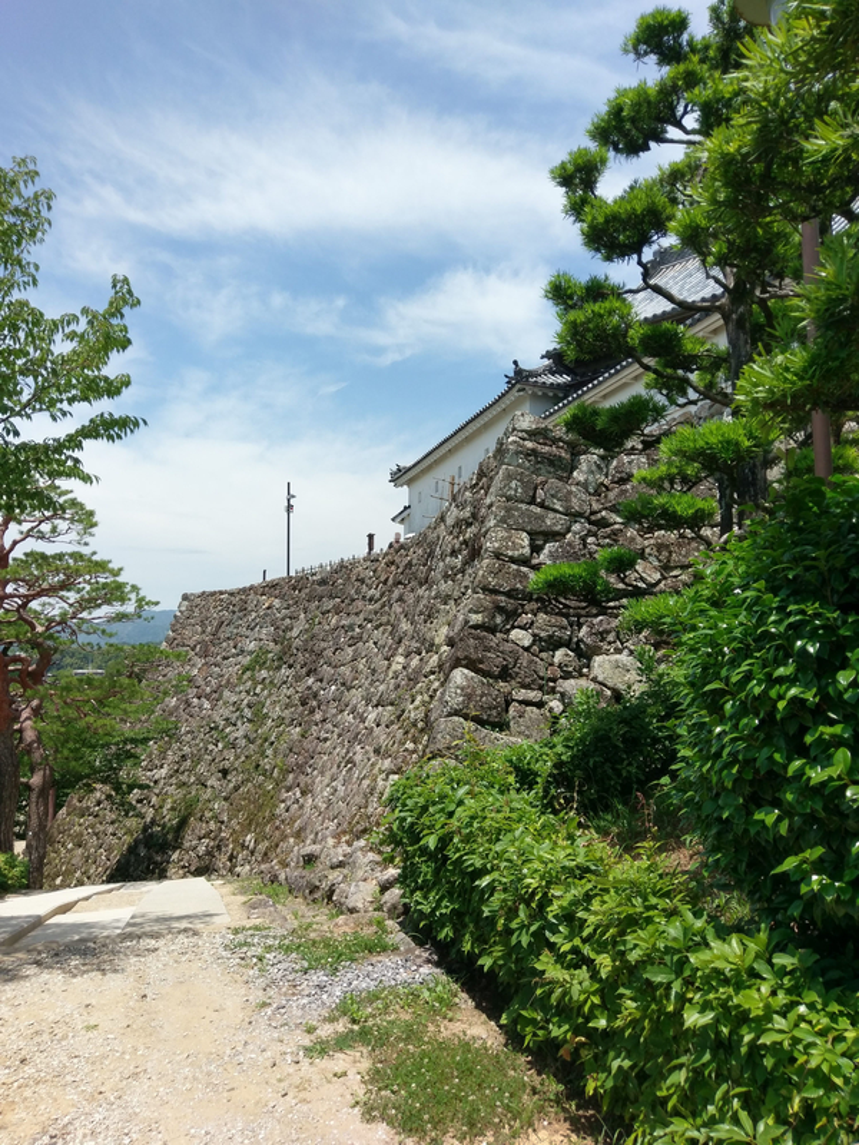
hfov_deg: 53.1
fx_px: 860
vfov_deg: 67.3
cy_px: 572
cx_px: 430
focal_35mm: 26
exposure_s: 1/2909
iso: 100
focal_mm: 4.58
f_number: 1.8
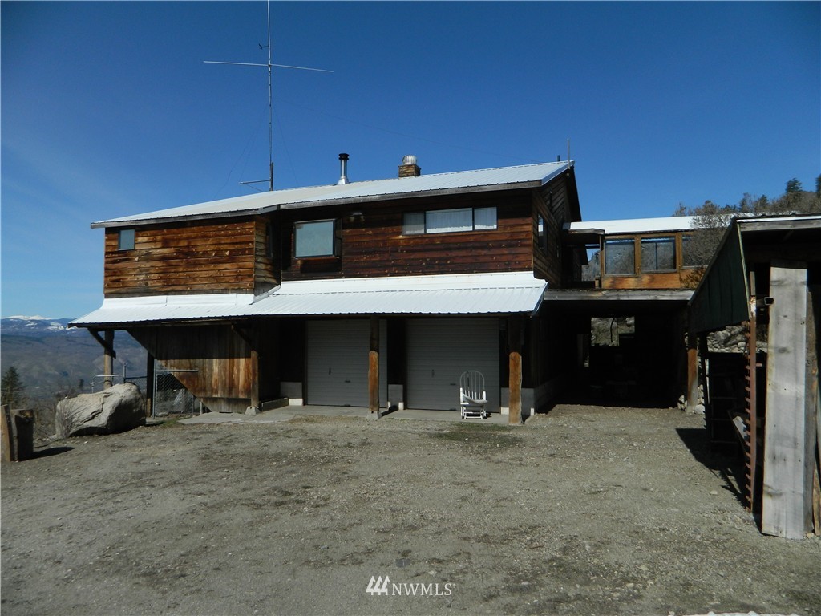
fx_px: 593
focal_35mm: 25
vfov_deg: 54.9
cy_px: 308
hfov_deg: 69.4
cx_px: 410
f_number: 8.7
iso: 80
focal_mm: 4.5
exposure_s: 1/400
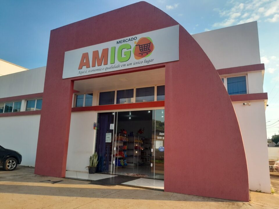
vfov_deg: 53.1
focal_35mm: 26
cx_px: 140
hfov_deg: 67.3
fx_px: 210
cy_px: 104
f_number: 1.8
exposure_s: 1/168
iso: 40
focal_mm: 3.98
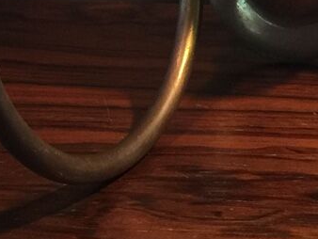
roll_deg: -2.8
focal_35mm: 140
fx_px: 1287
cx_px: 250
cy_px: -202
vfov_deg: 10.0
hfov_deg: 14.0
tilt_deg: -14.5
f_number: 2.2
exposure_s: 1/17
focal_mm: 4.15
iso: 80
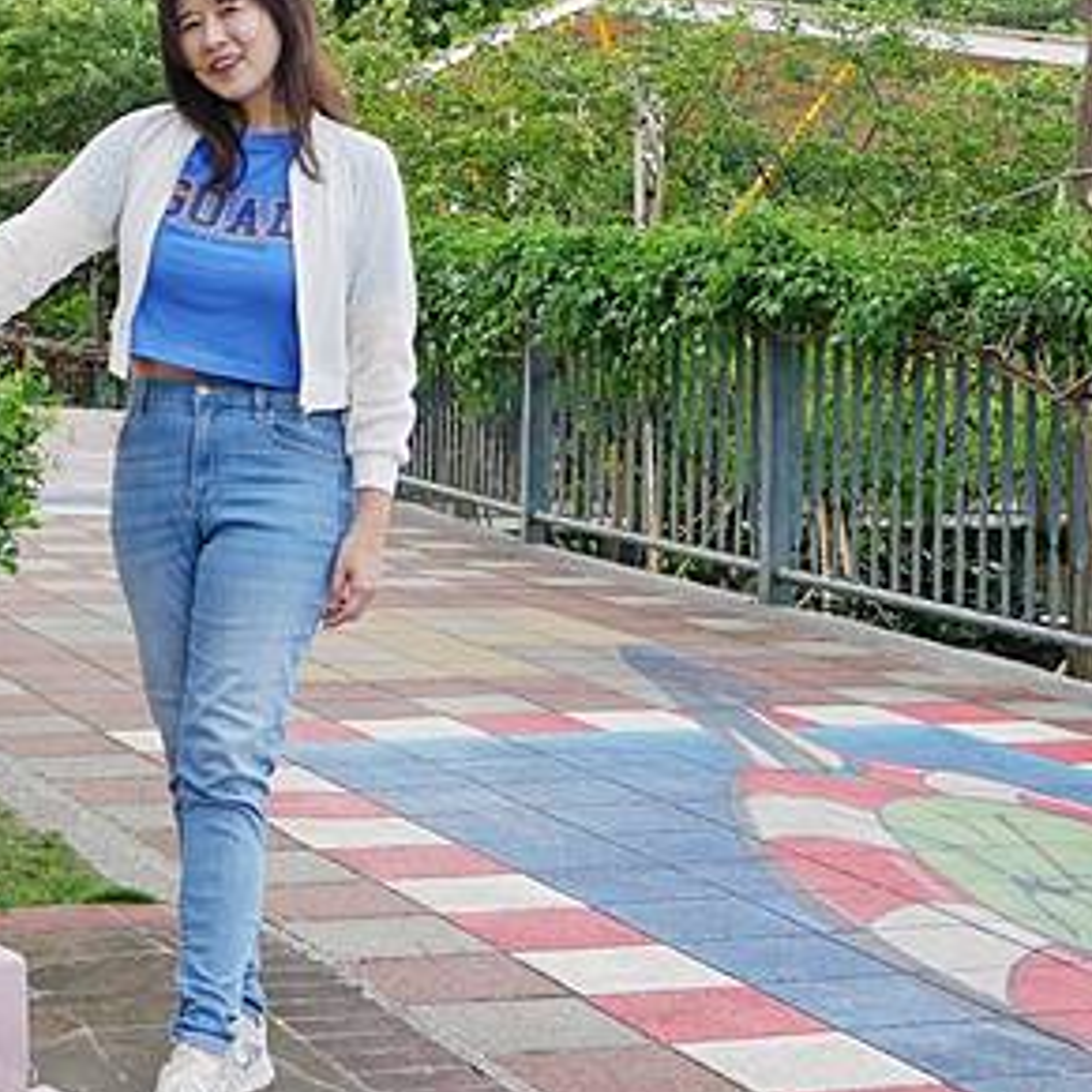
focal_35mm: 85
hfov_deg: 20.1
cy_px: 122
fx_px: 3034
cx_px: 150
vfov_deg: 20.0
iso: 200
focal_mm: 14
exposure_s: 1/640
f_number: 3.2
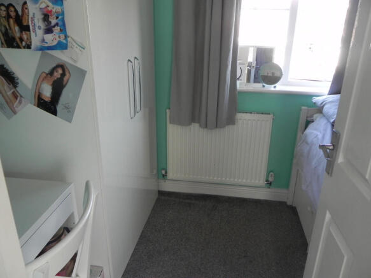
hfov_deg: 61.7
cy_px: 139
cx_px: 186
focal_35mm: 29
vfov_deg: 48.2
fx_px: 311
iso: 160
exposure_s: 1/40
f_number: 2.8
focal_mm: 5.2
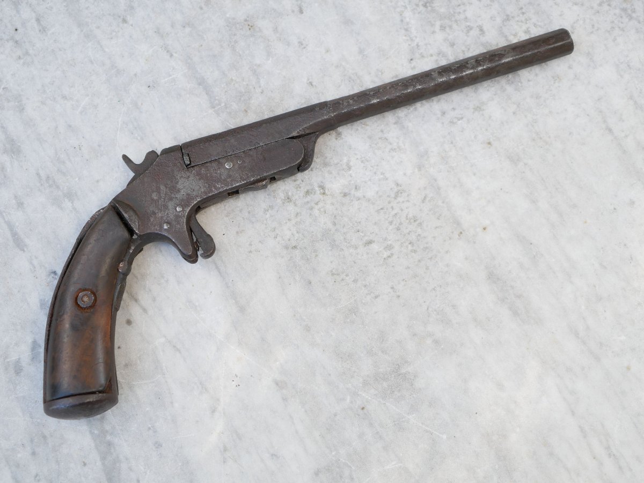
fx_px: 1117
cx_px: 322
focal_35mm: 60
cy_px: 242
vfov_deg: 24.4
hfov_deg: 32.2
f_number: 3.5
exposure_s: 1/125
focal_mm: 30
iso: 200
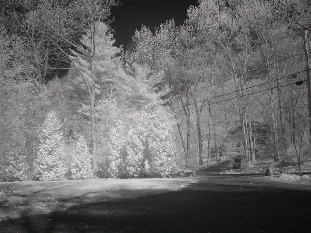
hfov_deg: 52.6
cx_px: 156
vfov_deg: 40.7
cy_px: 116
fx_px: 314
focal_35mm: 35
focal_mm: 8.9
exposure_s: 1/3.4
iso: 400
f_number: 2.8
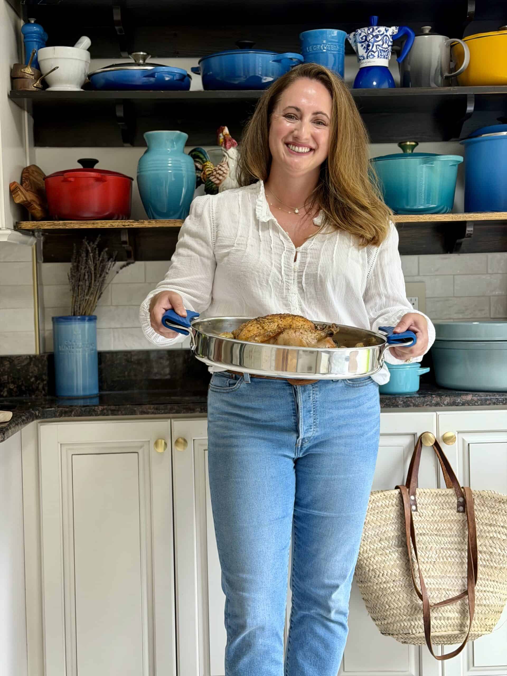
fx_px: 937
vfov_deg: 39.7
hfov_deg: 30.3
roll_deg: +2.4
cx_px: 254
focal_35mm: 48
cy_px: 338
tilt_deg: -2.5
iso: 50
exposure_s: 1/60
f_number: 1.78
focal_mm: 6.76
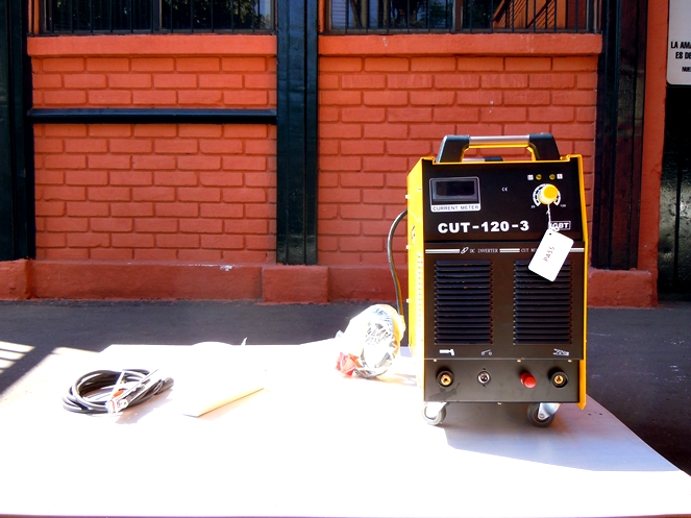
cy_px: 259
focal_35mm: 30
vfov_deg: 46.8
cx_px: 346
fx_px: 599
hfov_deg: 60.0
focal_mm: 5.4
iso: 100
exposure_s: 1/200
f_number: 3.5
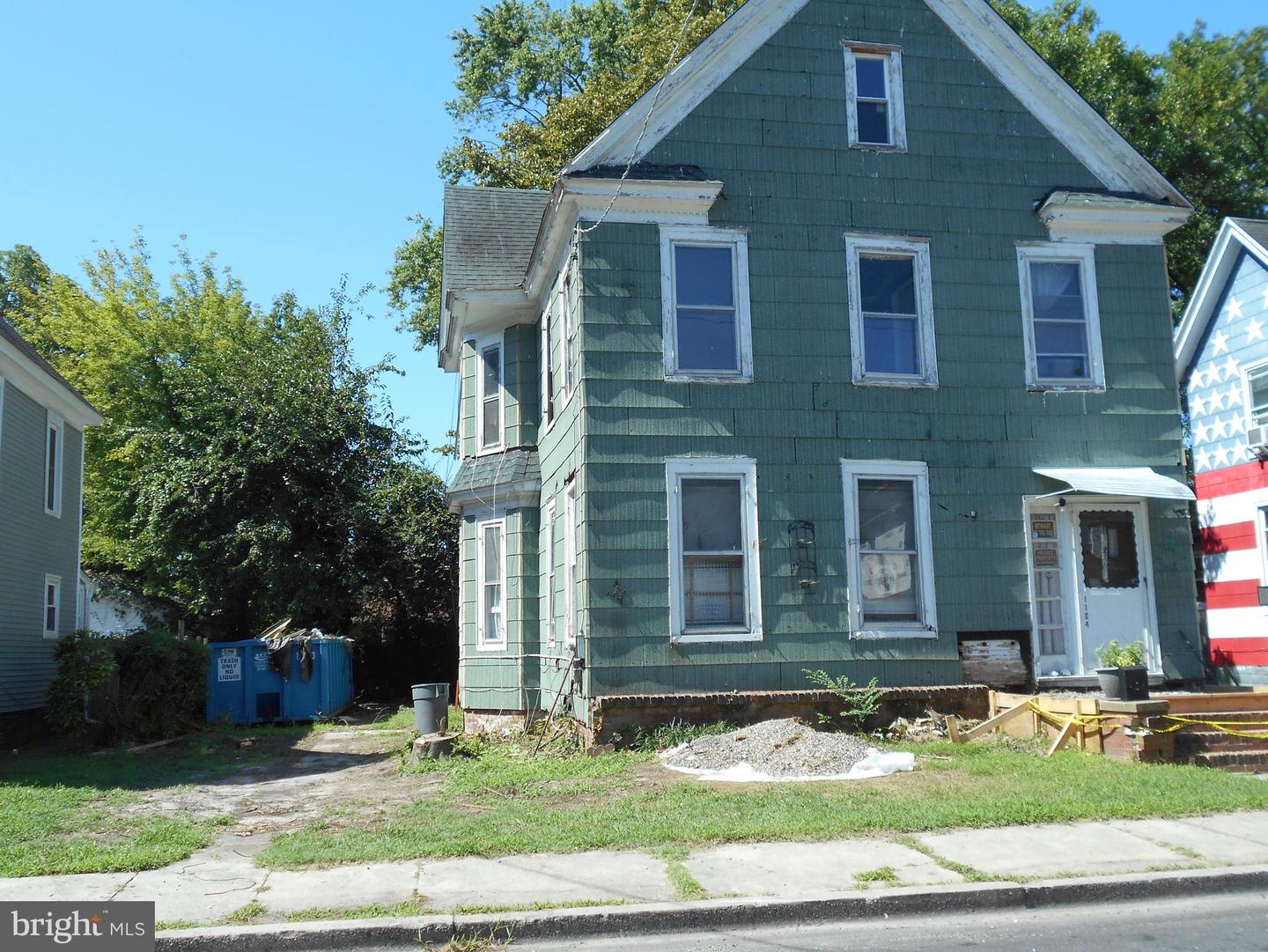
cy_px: 476
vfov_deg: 44.2
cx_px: 634
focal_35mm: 32
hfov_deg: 56.8
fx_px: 1173
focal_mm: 5.8
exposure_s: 1/400
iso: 80
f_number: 3.6
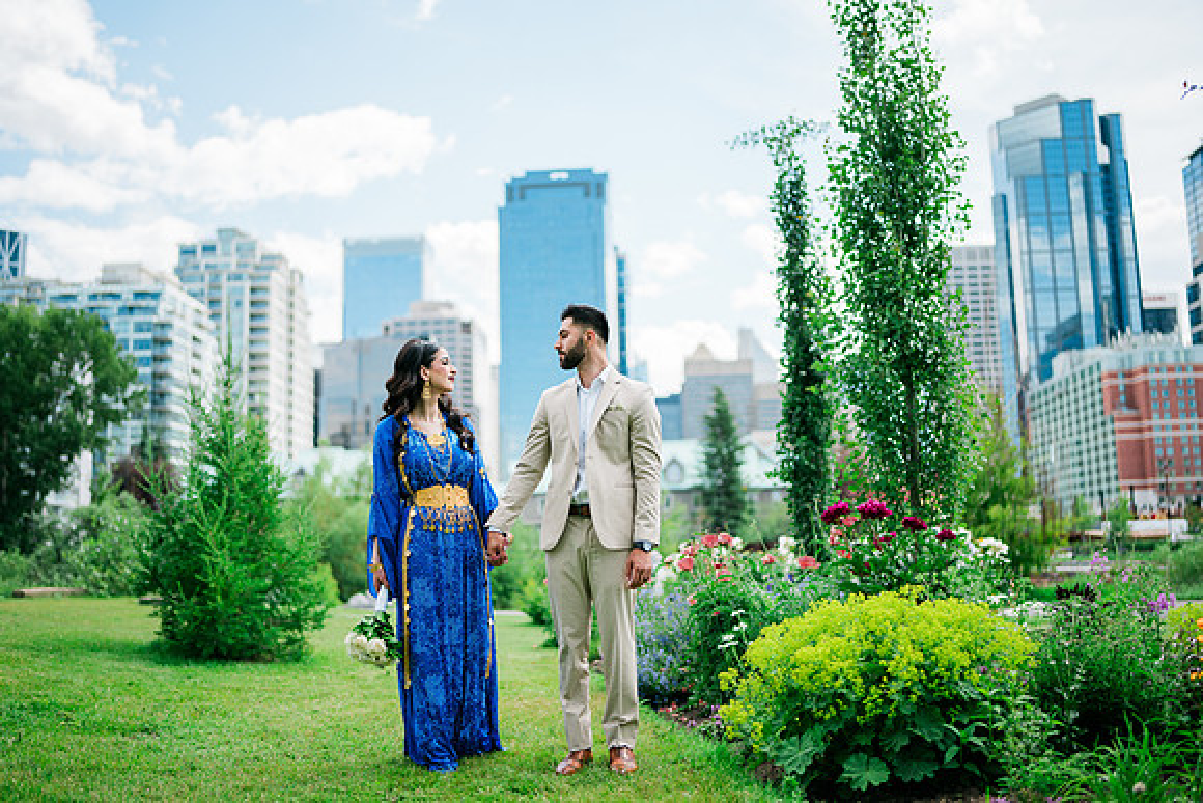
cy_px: 402
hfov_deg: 54.4
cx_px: 602
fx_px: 1170
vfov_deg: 37.9
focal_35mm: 35
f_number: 1.2
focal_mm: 35
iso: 125
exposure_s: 1/4000
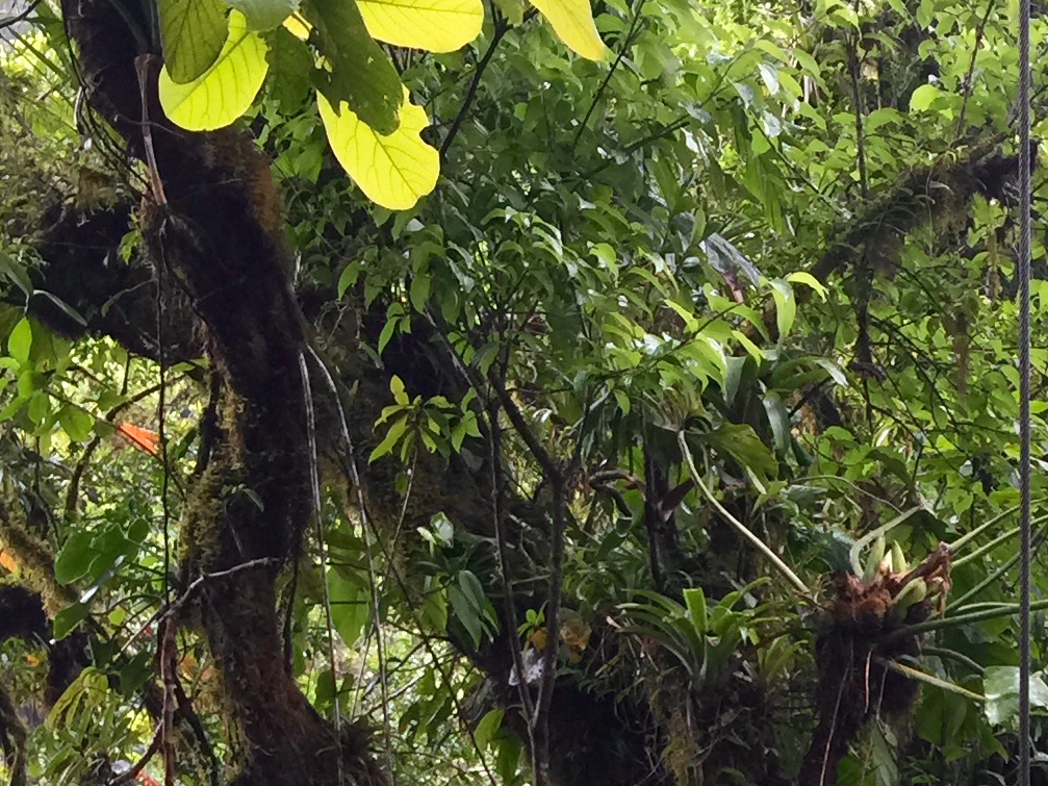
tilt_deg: -10.2
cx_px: 934
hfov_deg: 20.5
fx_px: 2846
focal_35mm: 94
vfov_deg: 14.7
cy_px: 1147
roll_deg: +0.0
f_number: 2.2
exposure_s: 1/40
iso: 32
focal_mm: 4.15
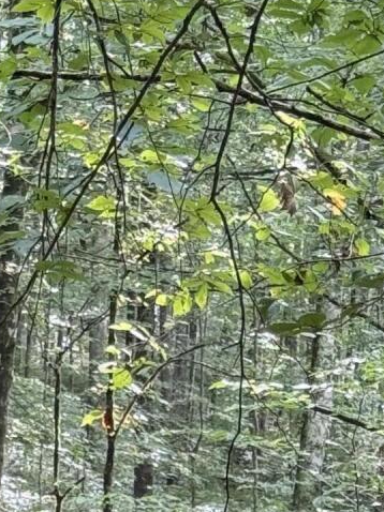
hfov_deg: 7.3
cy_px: 765
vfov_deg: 9.6
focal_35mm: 201
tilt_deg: -2.8
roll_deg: +0.2
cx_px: -134
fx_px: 2976
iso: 125
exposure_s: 1/60
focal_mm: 6.76
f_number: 1.78
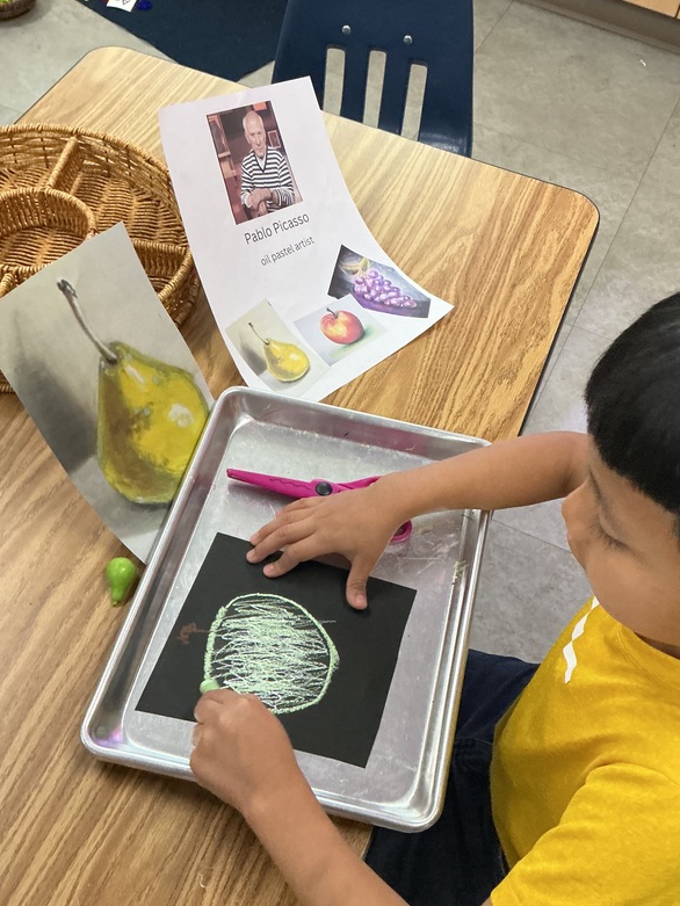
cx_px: 403
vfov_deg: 49.0
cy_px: 469
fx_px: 995
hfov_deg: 37.6
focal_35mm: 38
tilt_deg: -53.8
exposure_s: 1/60
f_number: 1.8
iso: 250
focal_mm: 3
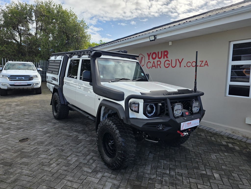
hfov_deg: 73.9
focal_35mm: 23
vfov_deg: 58.9
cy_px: 94
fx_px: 167
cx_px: 126
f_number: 1.7
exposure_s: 1/4889
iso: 80
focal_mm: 6.3
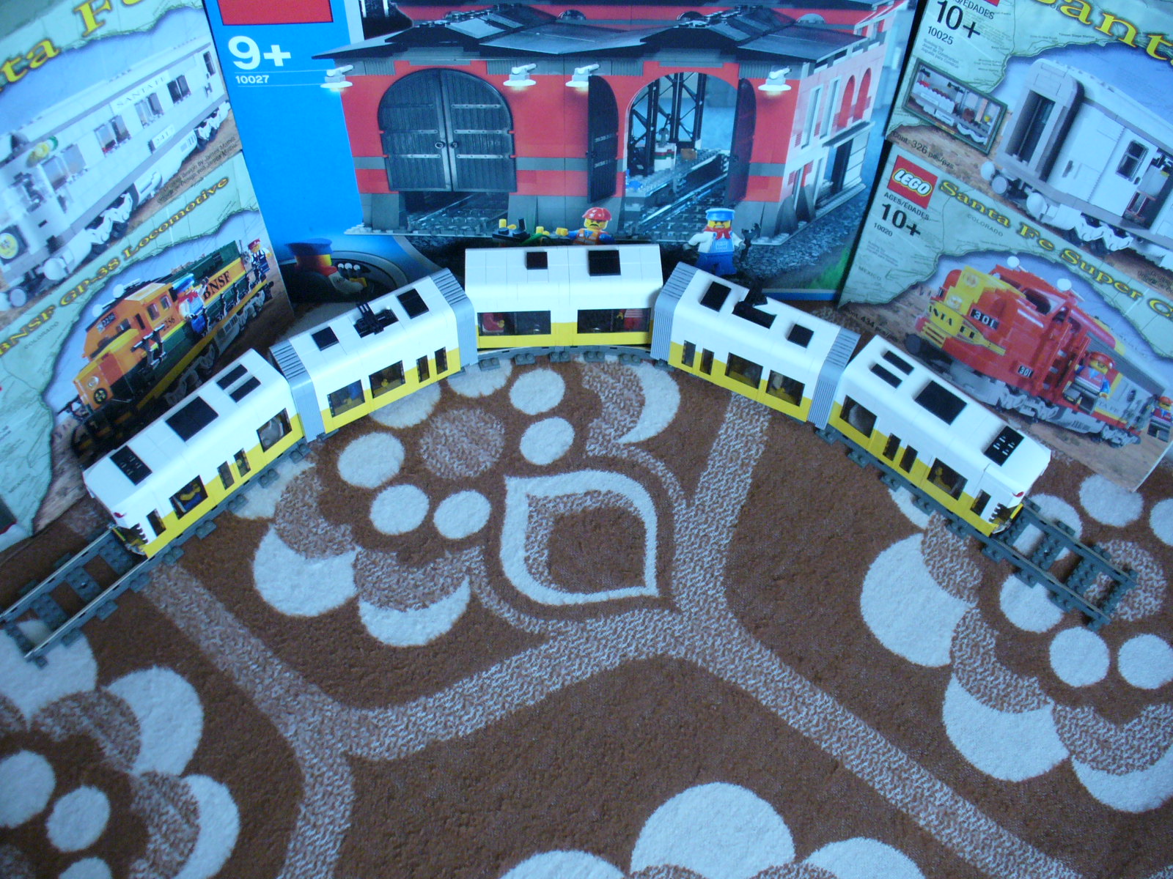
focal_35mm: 37
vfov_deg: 38.7
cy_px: 440
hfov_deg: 50.1
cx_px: 586
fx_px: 1254
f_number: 2.8
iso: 200
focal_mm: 6.1
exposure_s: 1/20
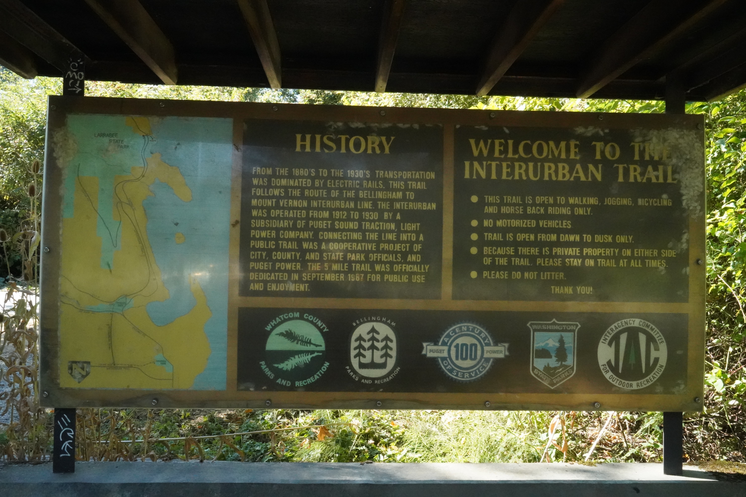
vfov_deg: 43.6
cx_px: 373
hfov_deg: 61.9
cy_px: 248
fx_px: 622
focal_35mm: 30
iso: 20000
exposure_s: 1/400
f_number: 22
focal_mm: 30
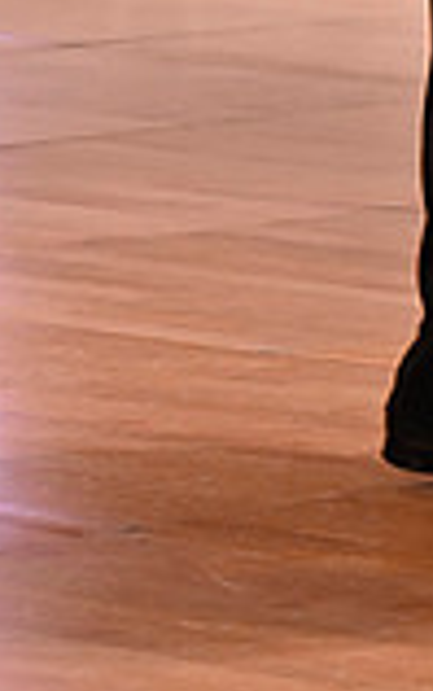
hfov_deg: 2.6
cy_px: -455
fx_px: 9499
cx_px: 684
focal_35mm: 504
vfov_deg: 4.1
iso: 2000
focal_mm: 135
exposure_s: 1/200
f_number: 5
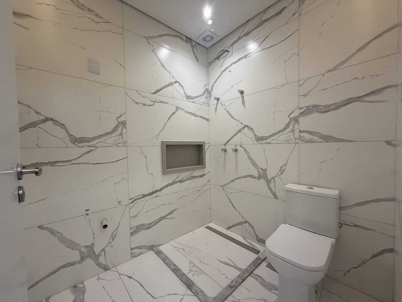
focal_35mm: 14
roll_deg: +0.5
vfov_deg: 85.7
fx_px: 163
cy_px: 151
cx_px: 201
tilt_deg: -1.3
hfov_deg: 102.1
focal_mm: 2.22
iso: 200
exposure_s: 1/120
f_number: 2.2
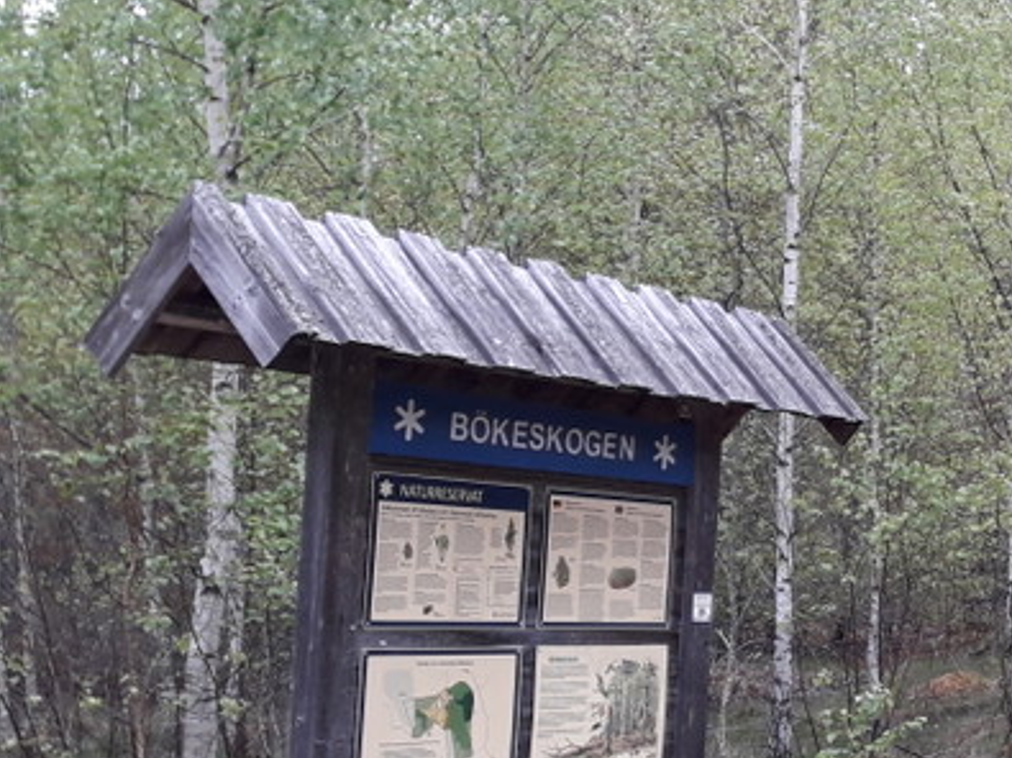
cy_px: 512
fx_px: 1987
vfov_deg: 21.5
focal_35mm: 68
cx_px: 1227
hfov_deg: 25.5
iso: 50
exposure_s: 1/100
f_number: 1.9
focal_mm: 3.7
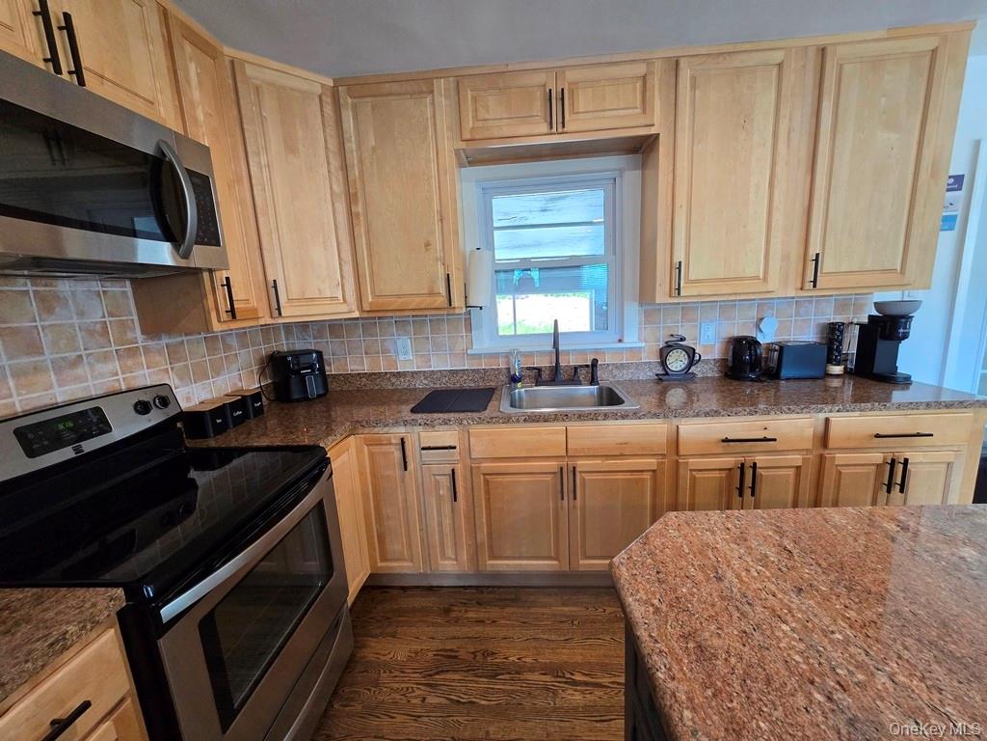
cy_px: 370
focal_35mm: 13
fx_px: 371
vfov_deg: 89.9
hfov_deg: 106.2
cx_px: 494
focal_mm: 2.2
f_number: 2.2
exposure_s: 1/60
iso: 320
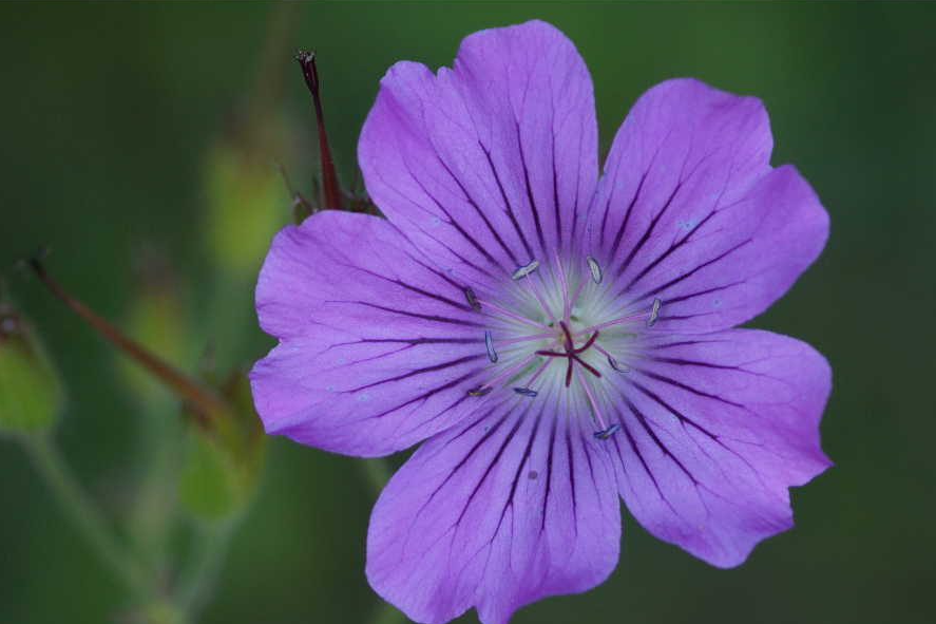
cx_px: 511
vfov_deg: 6.8
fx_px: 5277
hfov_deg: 10.1
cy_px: 418
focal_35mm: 203
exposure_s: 1/160
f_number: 4.5
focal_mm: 100
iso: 400
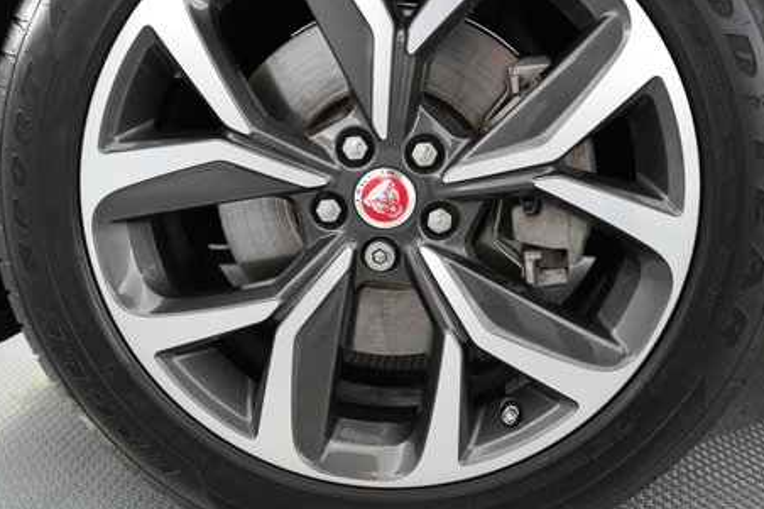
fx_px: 721
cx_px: 411
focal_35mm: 34
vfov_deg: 38.5
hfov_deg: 55.8
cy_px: 181
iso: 3200
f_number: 2.8
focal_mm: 24
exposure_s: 1/100
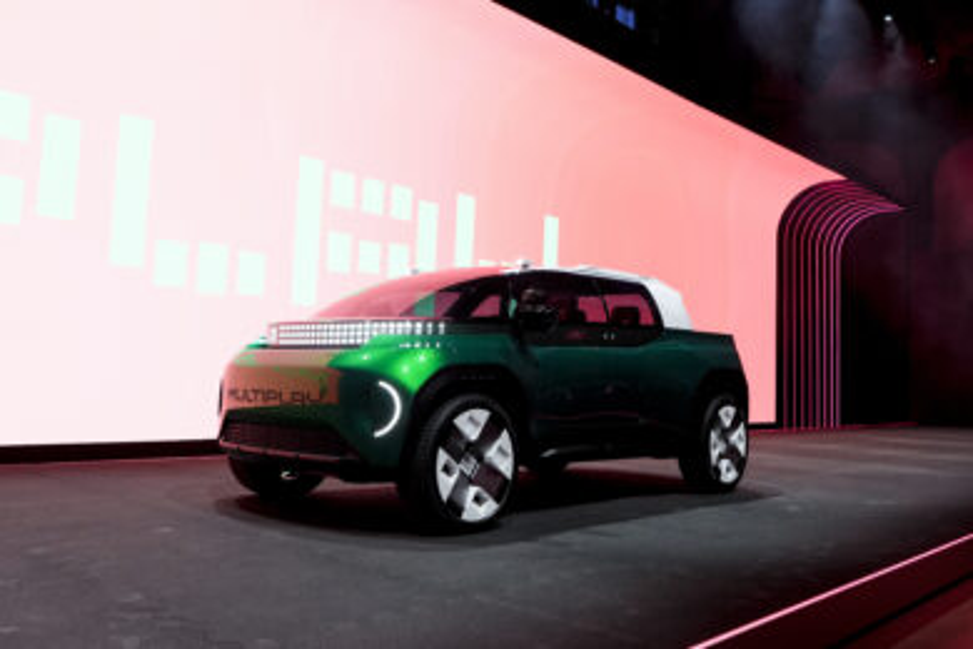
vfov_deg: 53.1
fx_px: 649
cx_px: 486
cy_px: 324
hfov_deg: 73.7
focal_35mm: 24
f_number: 3.5
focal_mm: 24
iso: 1600
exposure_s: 1/320
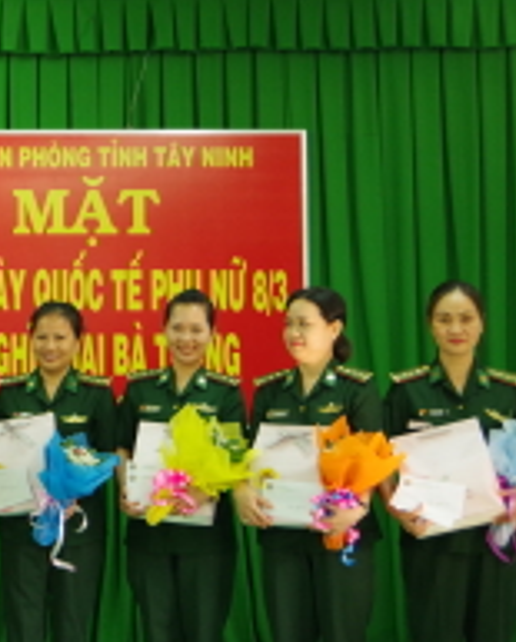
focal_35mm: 96
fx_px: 1828
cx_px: -243
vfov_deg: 19.9
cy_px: 369
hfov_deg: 15.0
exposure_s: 1/60
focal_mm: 24
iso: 800
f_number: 4
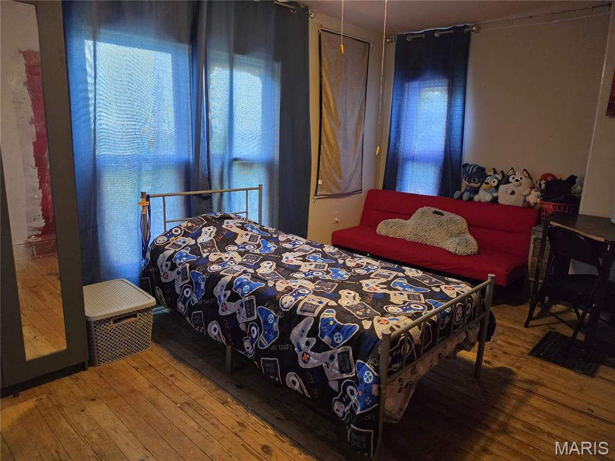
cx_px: 308
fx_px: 409
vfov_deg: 58.9
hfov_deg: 73.9
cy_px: 230
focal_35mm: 23
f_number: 1.4
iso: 800
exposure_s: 1/120
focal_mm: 6.5
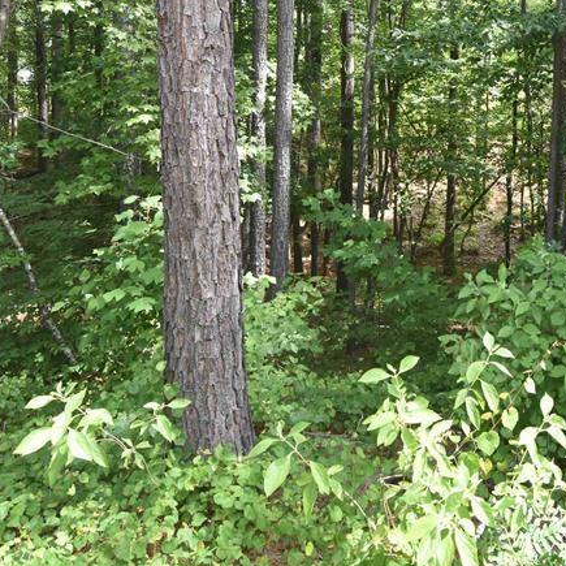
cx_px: 468
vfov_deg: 44.2
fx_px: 666
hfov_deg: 43.5
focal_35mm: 36
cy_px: 128
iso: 800
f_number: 7.1
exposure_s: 1/200
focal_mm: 12
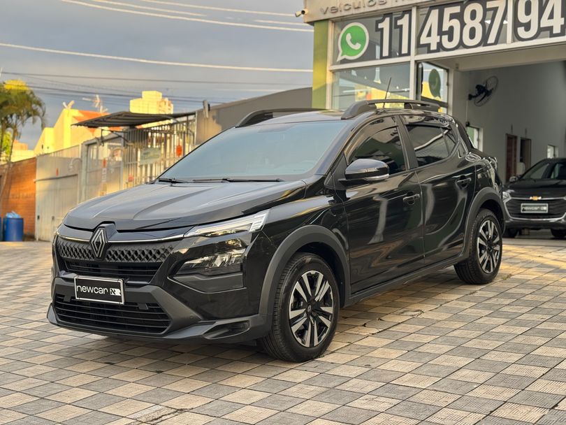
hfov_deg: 39.6
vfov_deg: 30.3
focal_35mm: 48
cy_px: 212
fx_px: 785
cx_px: 283
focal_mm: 6.76
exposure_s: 1/172
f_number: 1.78
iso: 64
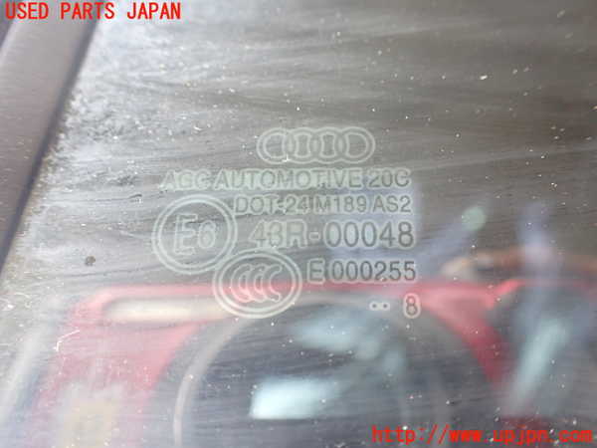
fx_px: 517
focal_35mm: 30
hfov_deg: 60.0
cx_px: 298
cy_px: 224
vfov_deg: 46.8
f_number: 2.3
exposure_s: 1/50
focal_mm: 5.4
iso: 800
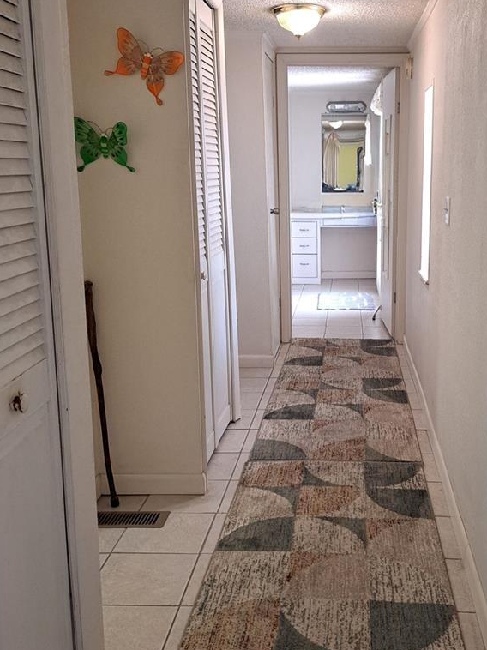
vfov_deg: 49.0
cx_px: 327
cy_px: 312
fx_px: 713
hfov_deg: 37.3
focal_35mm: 38
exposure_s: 1/40
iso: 250
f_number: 1.8
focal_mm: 5.23
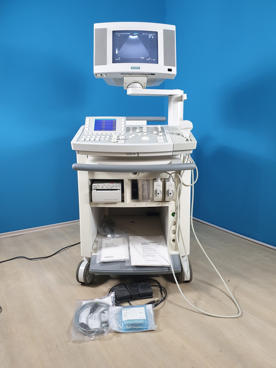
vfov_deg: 67.3
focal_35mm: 26
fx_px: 276
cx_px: 138
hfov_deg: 53.1
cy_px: 184
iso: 200
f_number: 2.4
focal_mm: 4.3
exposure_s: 1/50
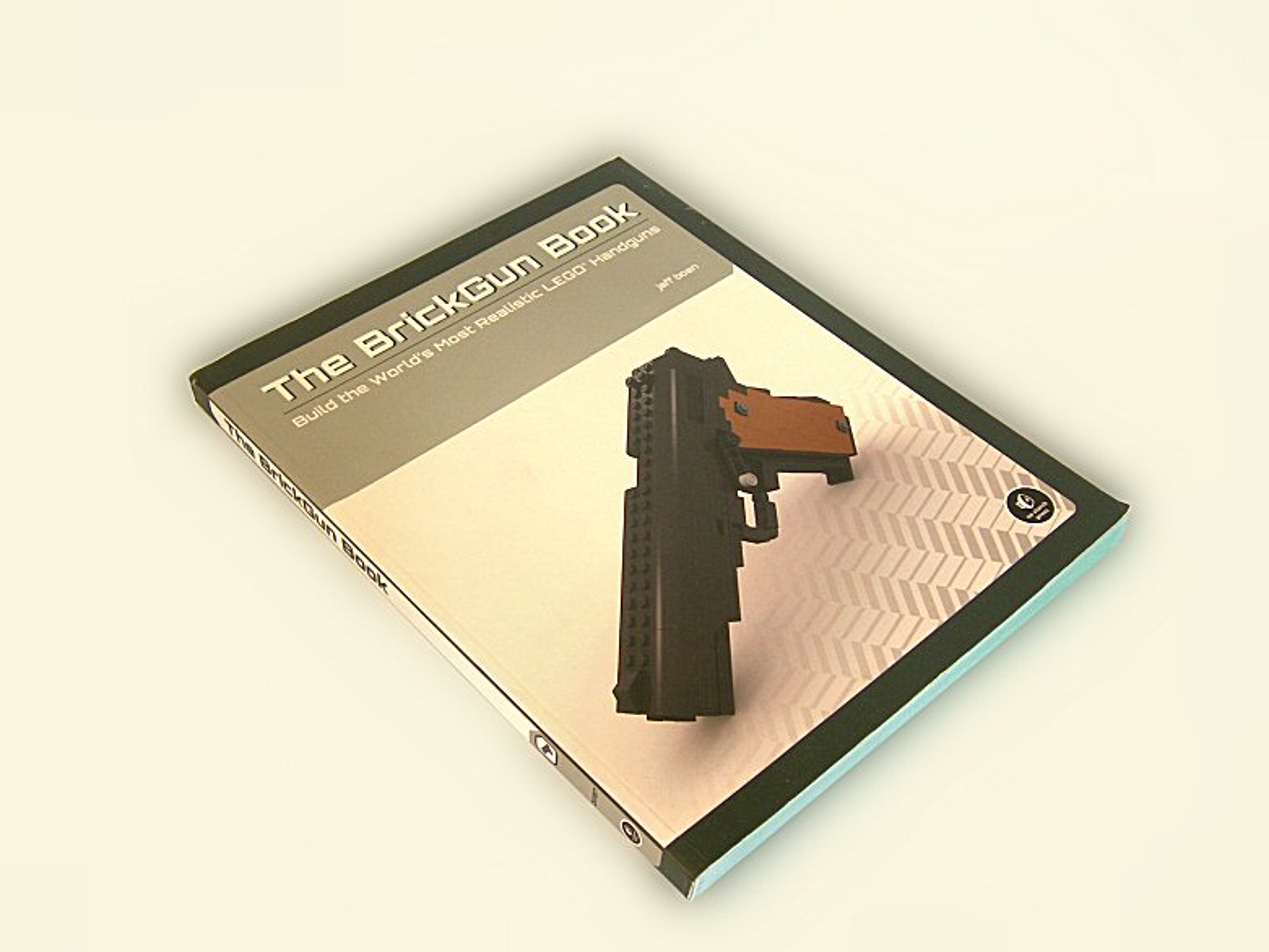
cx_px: 643
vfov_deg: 34.4
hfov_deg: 44.8
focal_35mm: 42
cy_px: 468
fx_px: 1540
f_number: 2.9
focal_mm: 8.5
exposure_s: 1/11.8
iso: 50
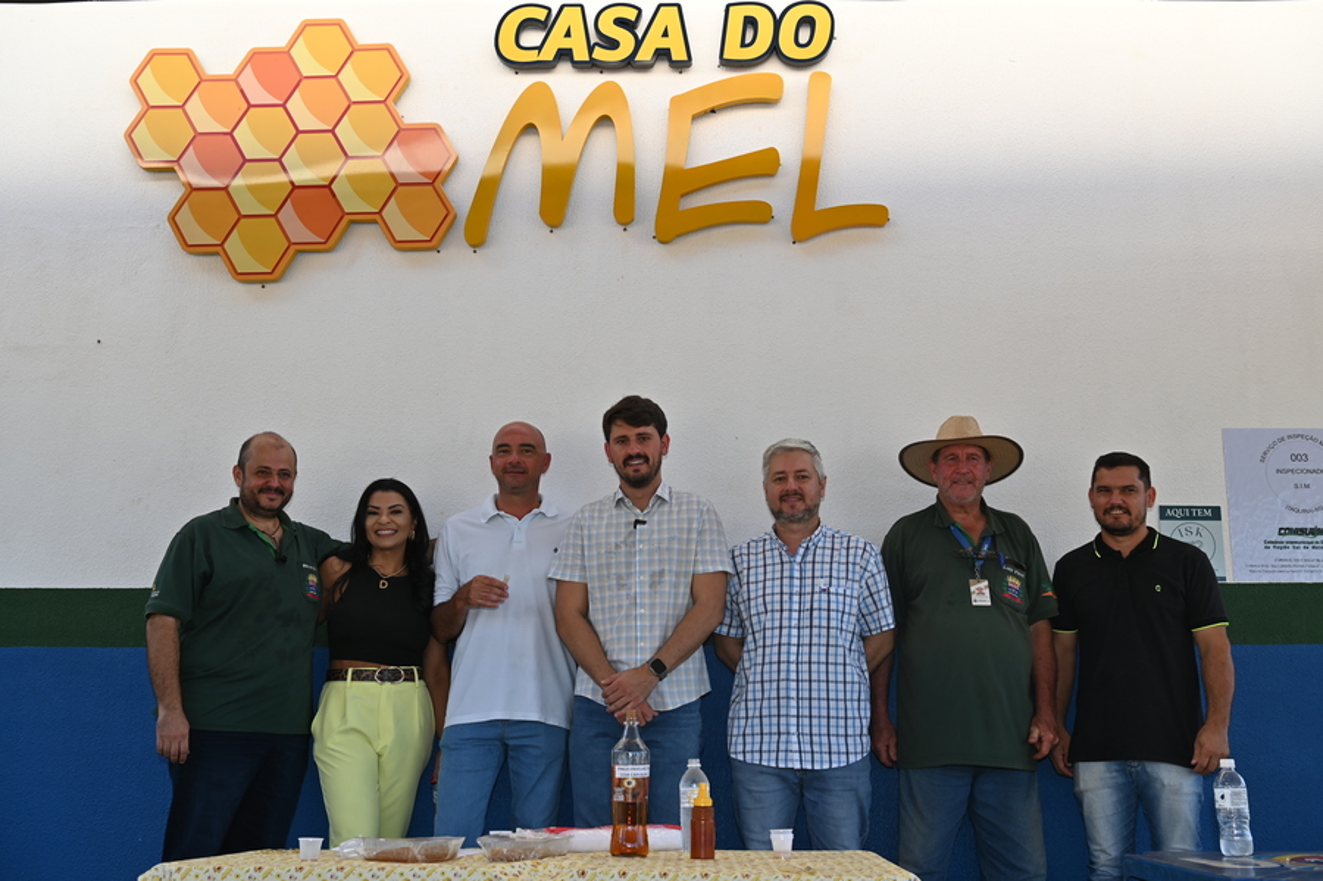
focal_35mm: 36
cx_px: 662
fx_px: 1322
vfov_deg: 36.8
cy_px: 440
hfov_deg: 53.2
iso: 100
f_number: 5.6
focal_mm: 36
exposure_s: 1/125
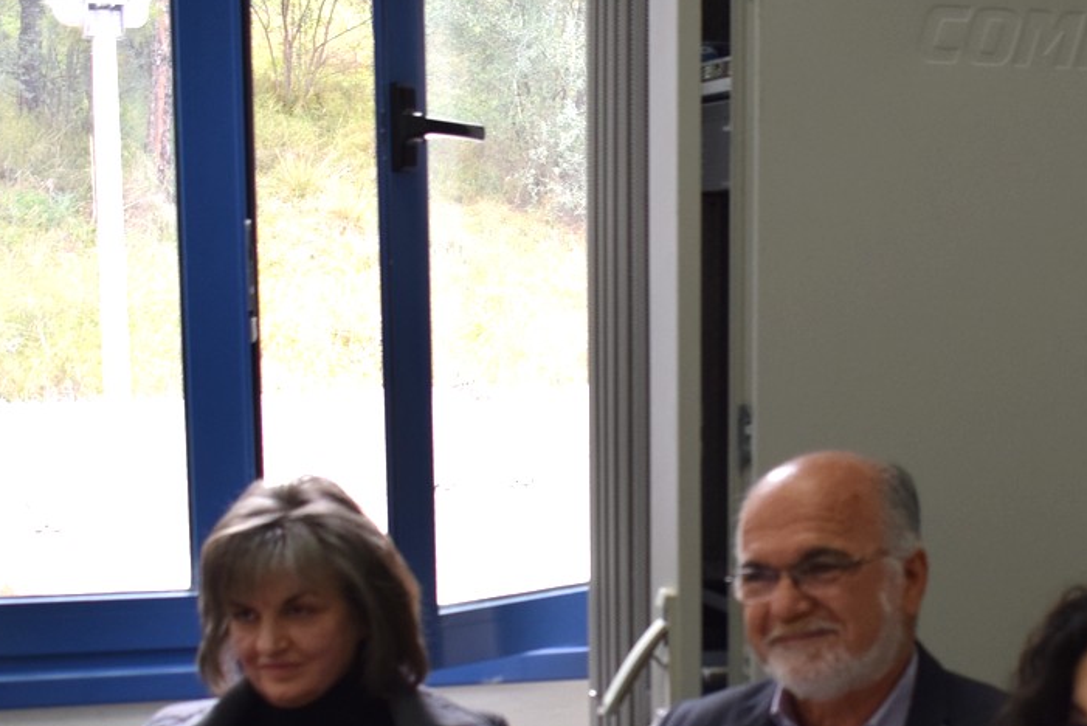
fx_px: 2507
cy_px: 743
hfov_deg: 24.2
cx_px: 834
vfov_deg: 16.1
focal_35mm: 83
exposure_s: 1/100
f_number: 5
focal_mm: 24
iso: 400
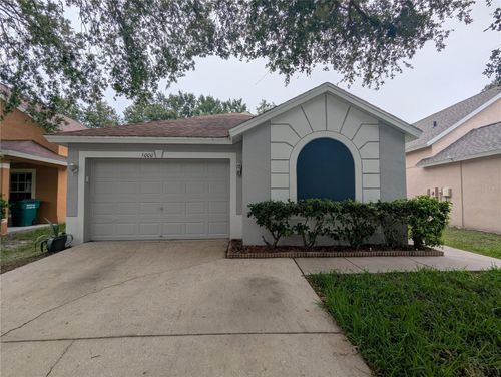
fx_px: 232
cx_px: 250
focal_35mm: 16
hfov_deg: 94.4
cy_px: 188
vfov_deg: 78.2
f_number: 2.2
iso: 51
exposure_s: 1/1631
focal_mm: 2.35
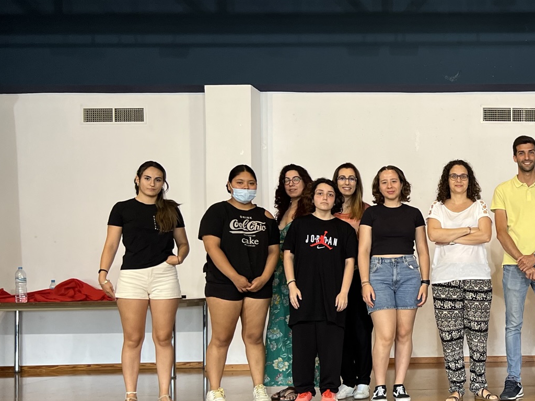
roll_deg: +1.3
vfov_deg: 27.8
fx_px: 804
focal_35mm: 52
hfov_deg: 33.7
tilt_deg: +1.1
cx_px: 532
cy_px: 279
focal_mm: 5.7
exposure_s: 1/100
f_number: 1.5
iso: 100
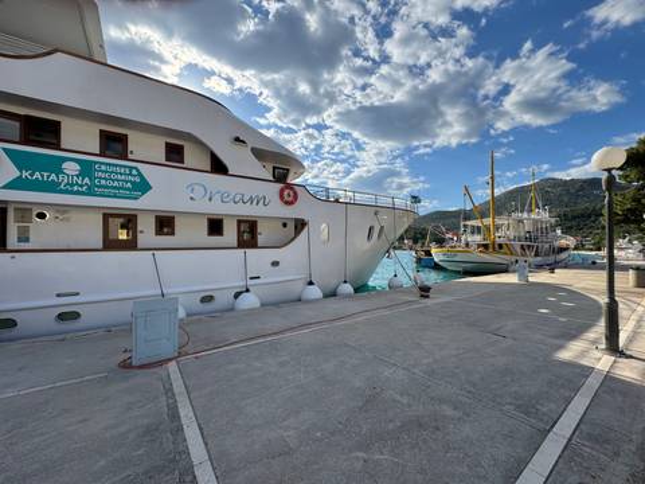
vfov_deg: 85.7
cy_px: 242
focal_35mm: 14
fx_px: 261
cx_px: 322
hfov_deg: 102.1
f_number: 2.2
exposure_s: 1/2146
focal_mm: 2.22
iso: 50
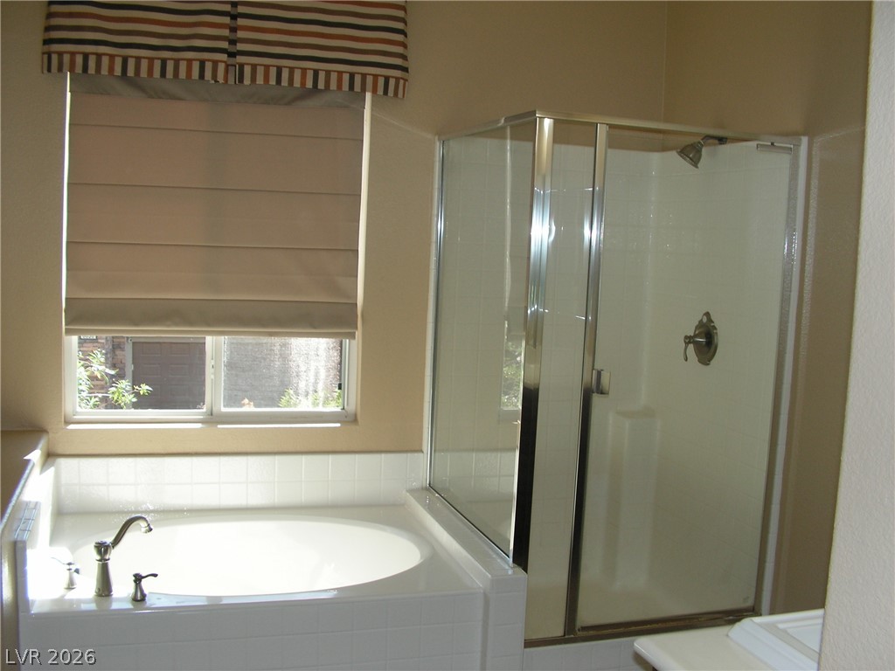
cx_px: 448
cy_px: 336
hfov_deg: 51.4
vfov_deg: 39.7
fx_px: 931
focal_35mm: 36
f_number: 3.2
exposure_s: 1/100
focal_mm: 6
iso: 50
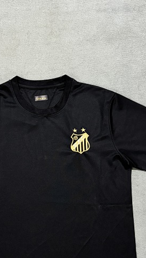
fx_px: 295
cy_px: 168
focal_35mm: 43
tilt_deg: -79.1
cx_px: 45
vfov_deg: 46.7
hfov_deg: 27.5
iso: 800
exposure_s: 1/60
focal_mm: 6.76
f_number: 1.78
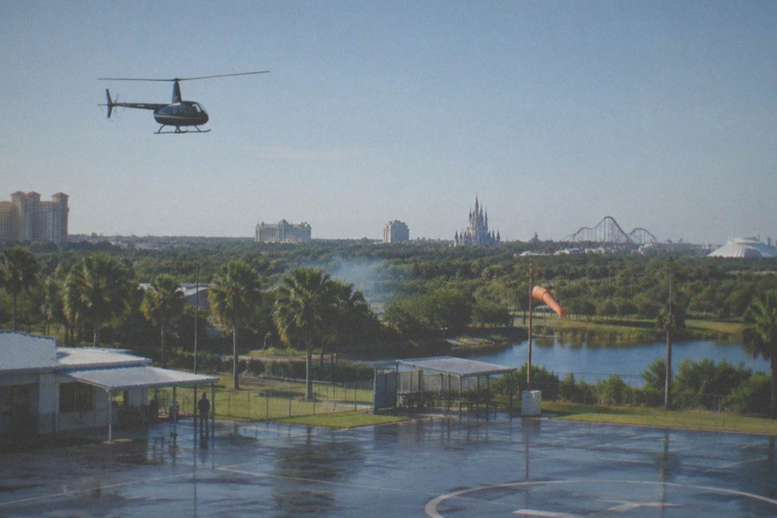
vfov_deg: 37.8
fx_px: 755
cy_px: 259
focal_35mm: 35
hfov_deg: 54.4
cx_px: 388
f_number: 4
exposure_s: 1/2000
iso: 500
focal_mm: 35
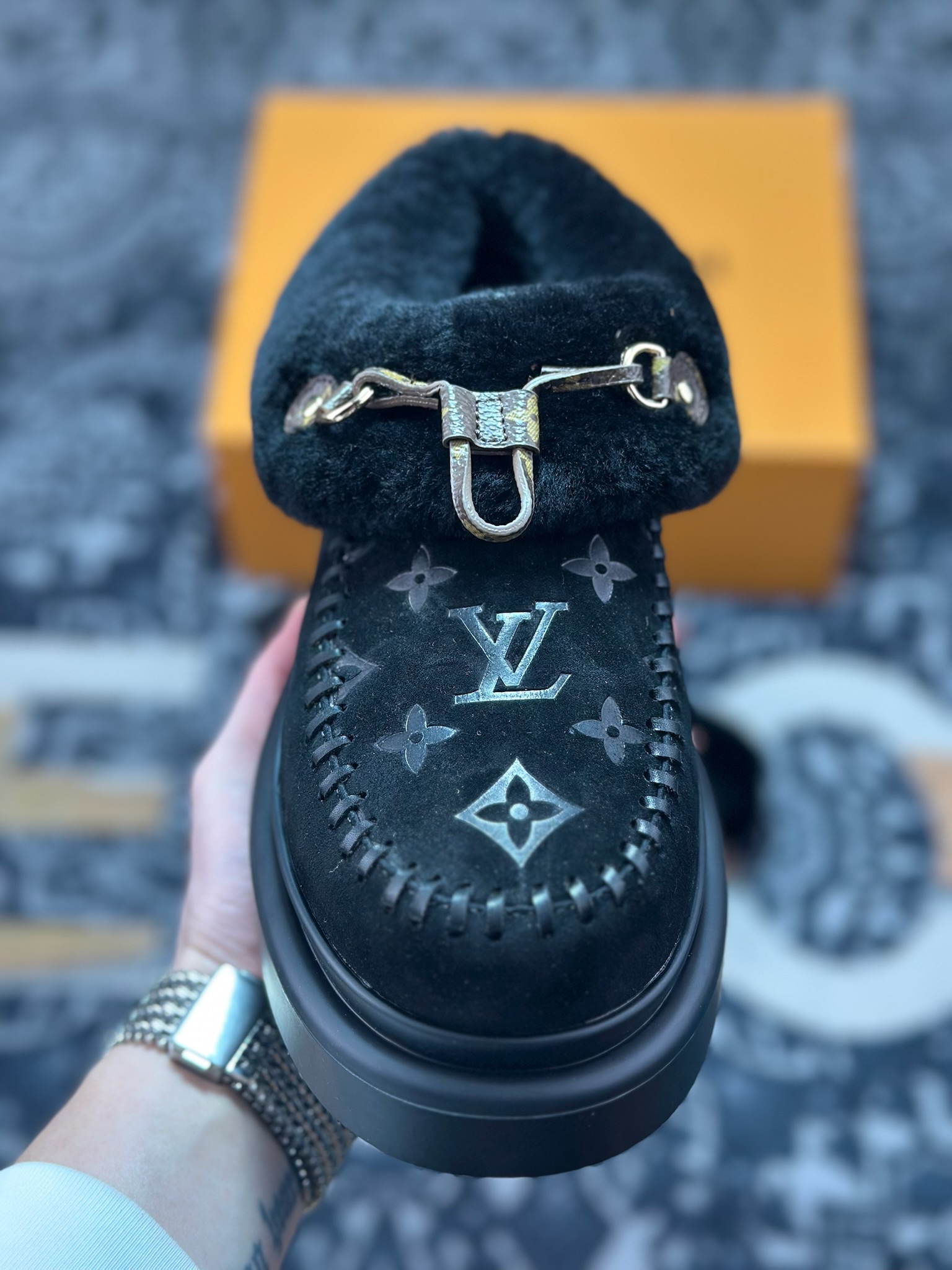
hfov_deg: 30.3
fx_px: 1760
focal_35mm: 48
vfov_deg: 39.7
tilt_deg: -56.2
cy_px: 635
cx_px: 476
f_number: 1.78
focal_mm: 6.86
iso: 80
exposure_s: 1/212
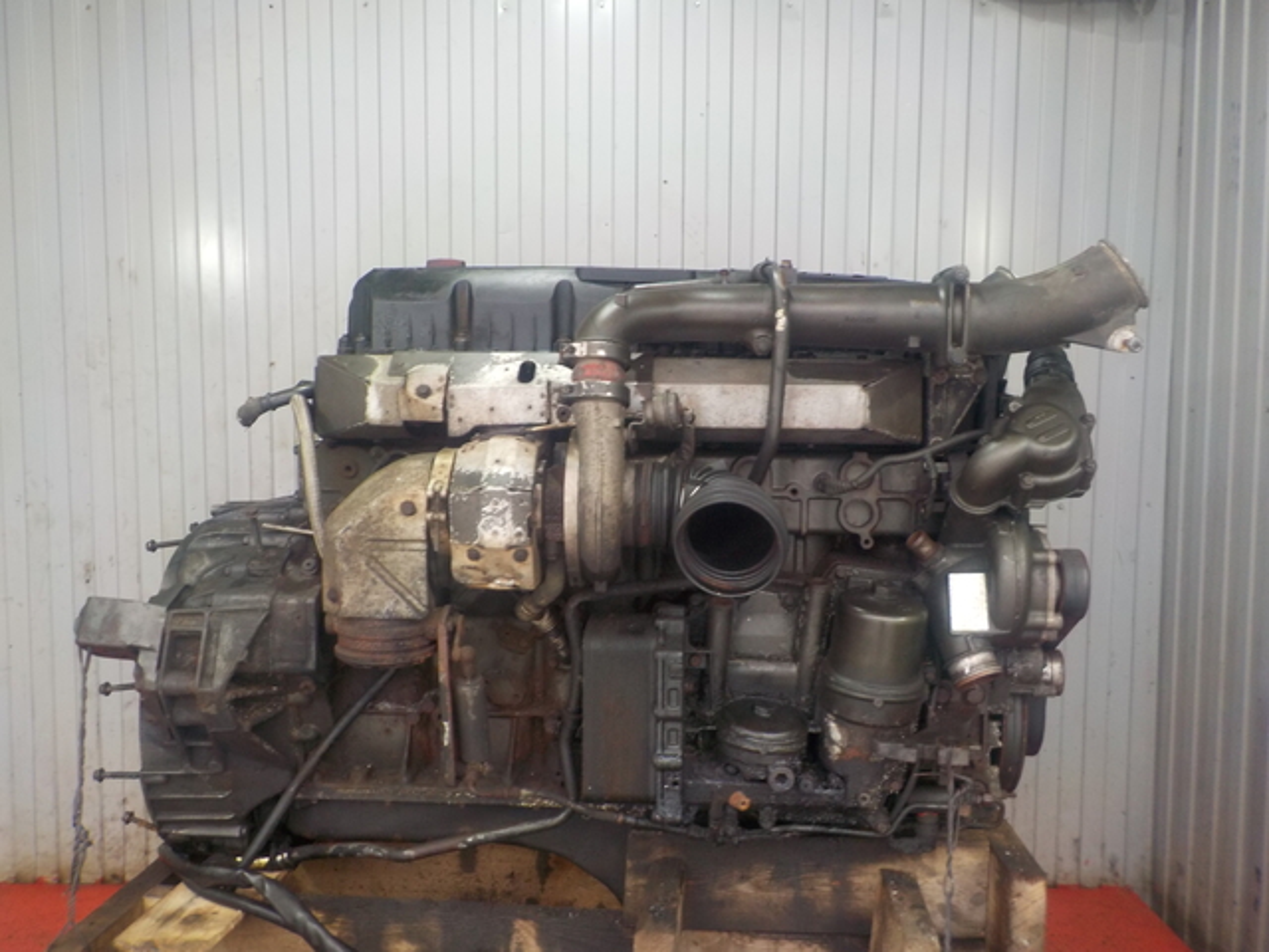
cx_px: 634
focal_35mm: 30
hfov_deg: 60.0
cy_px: 476
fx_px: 1100
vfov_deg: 46.8
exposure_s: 1/30
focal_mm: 4.1
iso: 180
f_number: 3.3
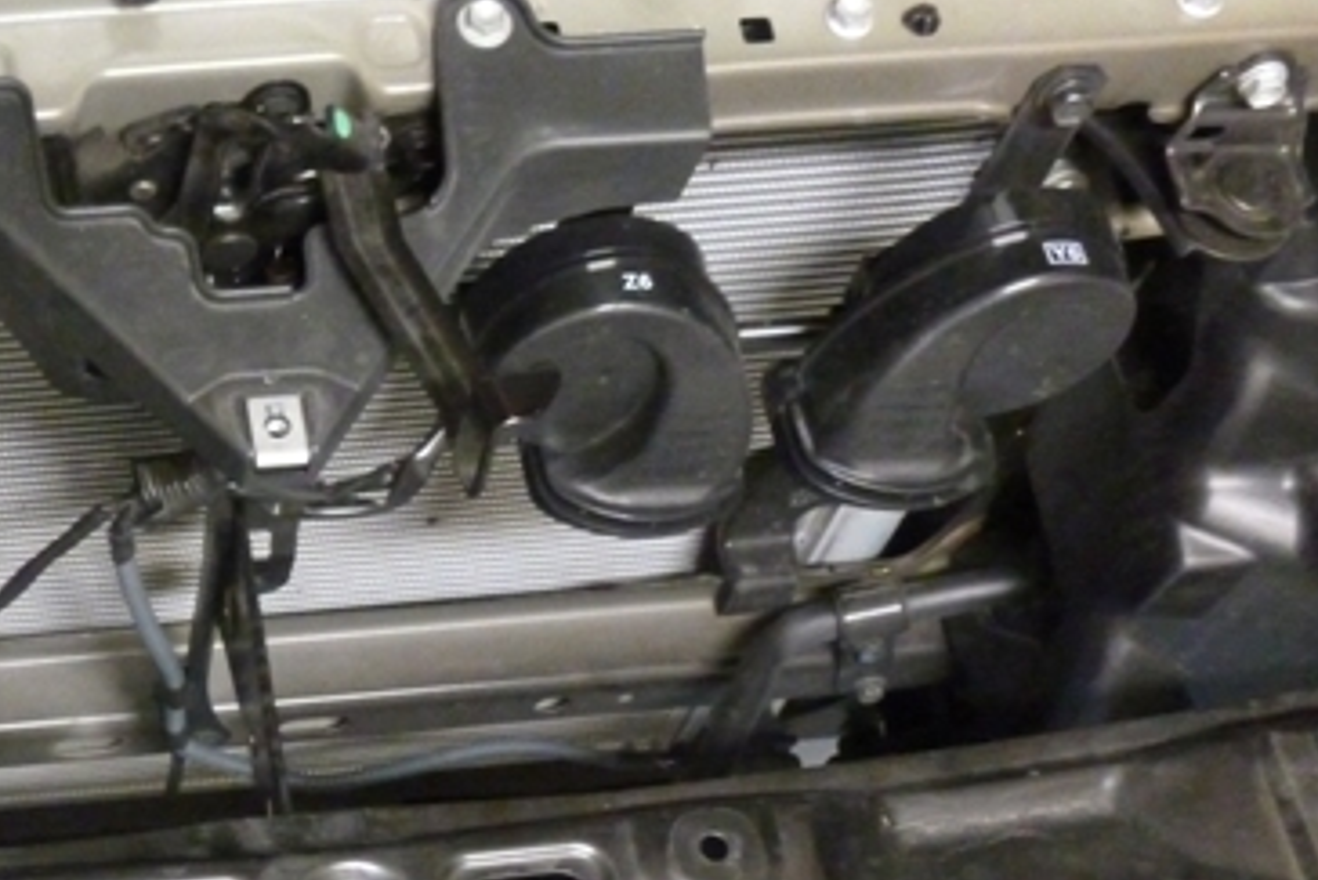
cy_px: 804
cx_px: -14
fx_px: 2344
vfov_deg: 20.8
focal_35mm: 64
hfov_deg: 29.3
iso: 800
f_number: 3.3
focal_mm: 5
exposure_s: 1/10
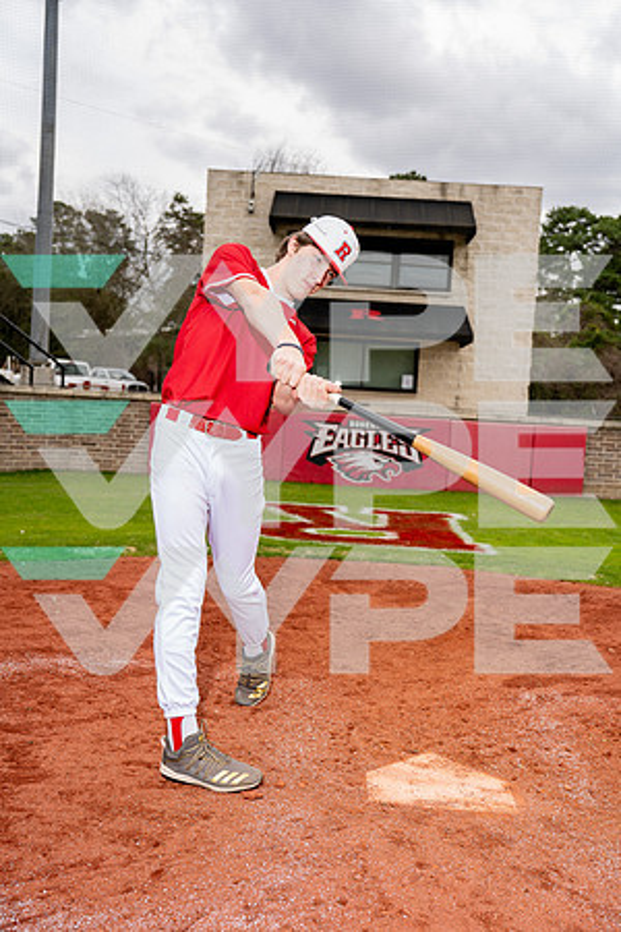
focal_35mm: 35
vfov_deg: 54.4
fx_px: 906
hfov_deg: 37.9
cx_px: 310
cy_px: 466
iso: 100
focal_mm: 35
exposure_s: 1/250
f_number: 4
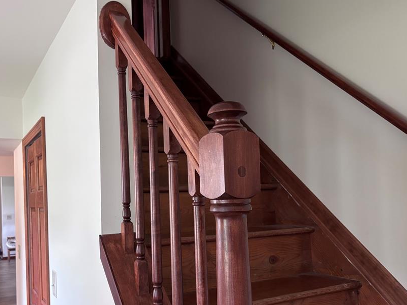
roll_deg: +1.9
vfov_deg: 42.7
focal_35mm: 33
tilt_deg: +2.1
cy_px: 186
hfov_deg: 55.0
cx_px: 167
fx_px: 388
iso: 320
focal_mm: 5.96
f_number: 1.6
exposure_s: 1/60
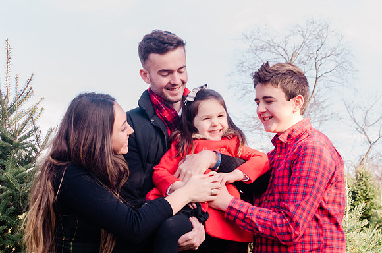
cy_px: 154
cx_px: 217
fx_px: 683
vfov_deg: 21.0
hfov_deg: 31.2
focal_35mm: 64
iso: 500
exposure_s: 1/200
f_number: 5
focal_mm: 35
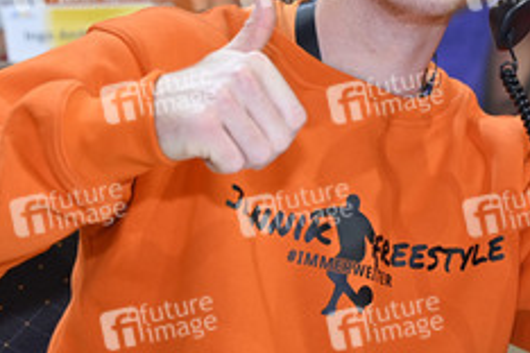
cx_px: 325
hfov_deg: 20.0
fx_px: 1502
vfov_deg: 13.3
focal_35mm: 102
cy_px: 41
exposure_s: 1/200
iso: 1000
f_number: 4
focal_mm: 53
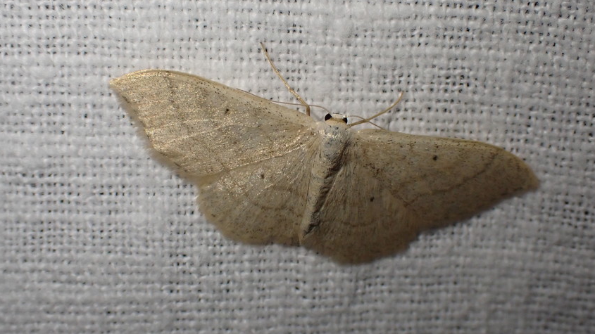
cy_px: 161
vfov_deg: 21.8
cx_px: 298
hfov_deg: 37.9
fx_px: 868
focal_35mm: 55
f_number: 4.5
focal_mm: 9.01
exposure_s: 1/200
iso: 320
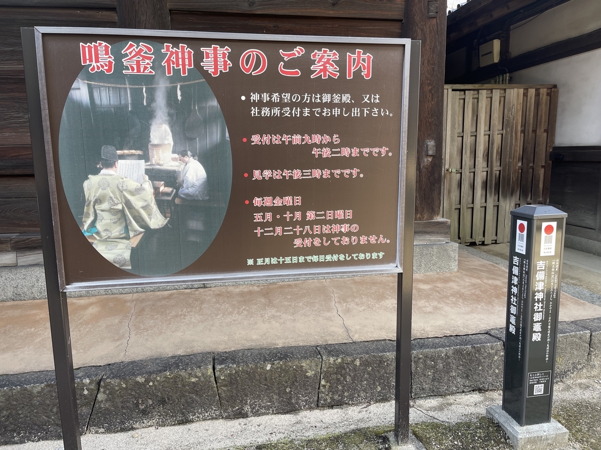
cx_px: 300
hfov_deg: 67.3
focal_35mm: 26
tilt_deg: -8.1
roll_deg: +1.2
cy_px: 225
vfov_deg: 53.1
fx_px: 451
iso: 32
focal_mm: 5.1
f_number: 1.6
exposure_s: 1/355
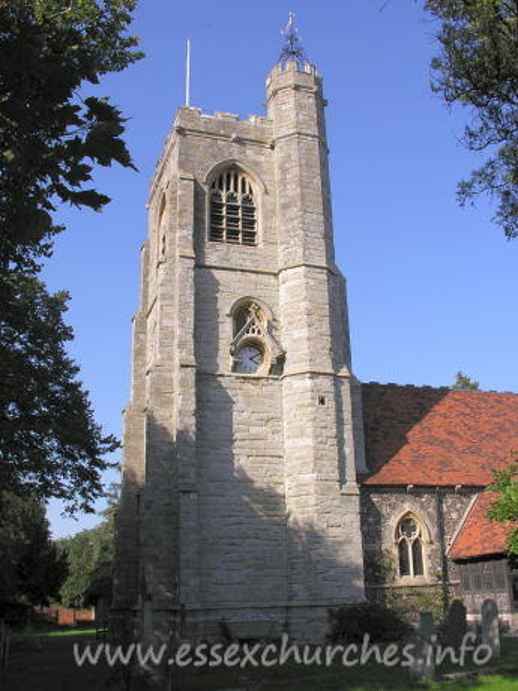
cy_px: 346
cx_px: 259
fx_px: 698
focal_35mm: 35
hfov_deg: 40.7
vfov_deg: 52.6
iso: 50
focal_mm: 8.9
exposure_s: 1/192
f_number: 5.6
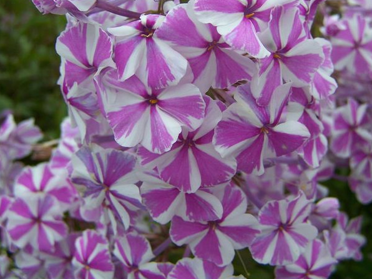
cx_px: 186
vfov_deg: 28.5
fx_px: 548
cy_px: 104
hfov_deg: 37.5
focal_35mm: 51
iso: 80
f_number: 2.8
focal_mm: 6.3
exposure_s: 1/250
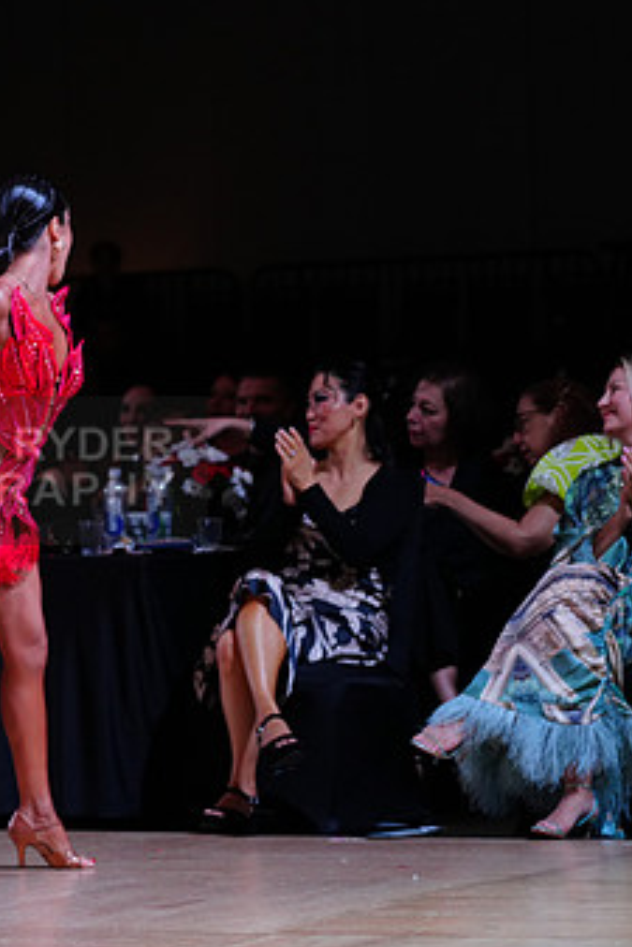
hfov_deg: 7.6
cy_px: 471
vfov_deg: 11.5
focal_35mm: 179
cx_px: -98
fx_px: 4708
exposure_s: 1/500
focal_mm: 104
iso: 1600
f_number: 4
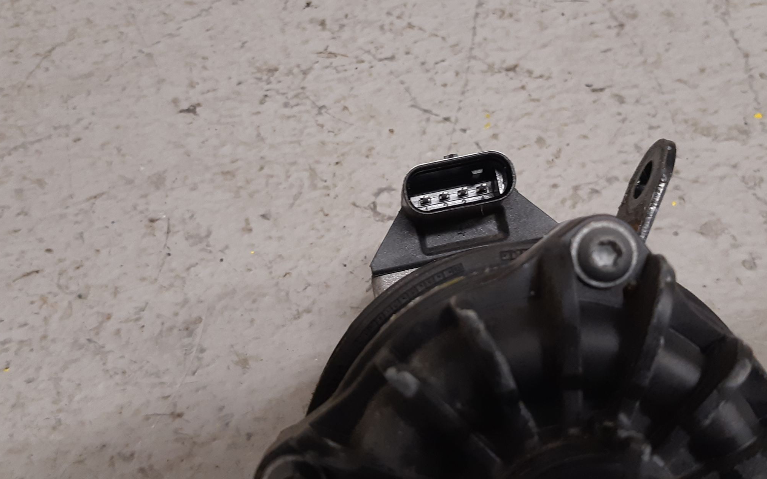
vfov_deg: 44.4
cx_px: 385
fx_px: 585
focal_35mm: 28
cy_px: 200
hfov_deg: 66.5
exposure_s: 1/50
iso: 125
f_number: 1.7
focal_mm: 3.93
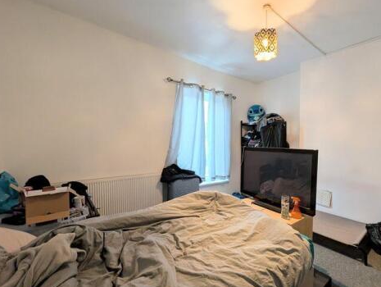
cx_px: 230
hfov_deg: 96.7
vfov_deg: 81.8
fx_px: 165
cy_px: 150
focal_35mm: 15
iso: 88
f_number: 1.7
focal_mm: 2.02
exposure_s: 1/25
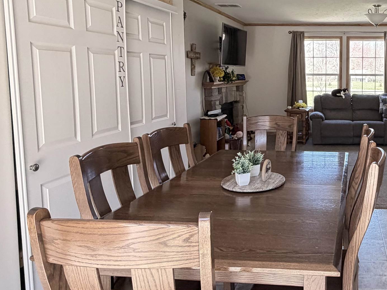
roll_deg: +0.1
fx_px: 347
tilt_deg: -3.1
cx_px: 335
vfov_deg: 44.9
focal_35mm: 31
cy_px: 101
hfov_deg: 52.5
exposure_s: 1/84
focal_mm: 2.22
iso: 320
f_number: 2.2
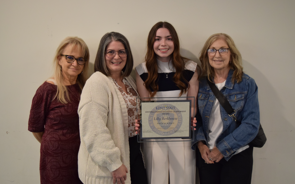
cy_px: 97
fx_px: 358
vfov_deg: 28.9
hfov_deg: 44.8
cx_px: 148
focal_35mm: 45
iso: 1600
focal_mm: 29
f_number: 4.2
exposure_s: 1/60
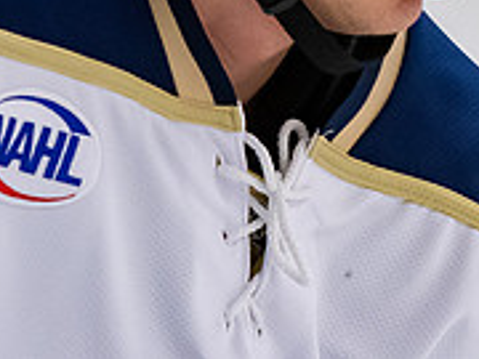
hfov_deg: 2.6
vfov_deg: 2.0
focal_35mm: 757
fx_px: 10475
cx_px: 398
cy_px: -154
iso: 2500
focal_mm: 145
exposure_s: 1/800
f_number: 3.2
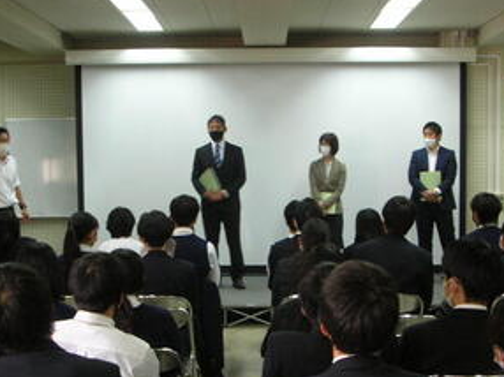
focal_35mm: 63
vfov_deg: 23.2
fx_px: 916
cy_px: 245
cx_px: 261
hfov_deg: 30.7
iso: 50
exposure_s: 1/6.3
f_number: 3.1
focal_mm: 7.5
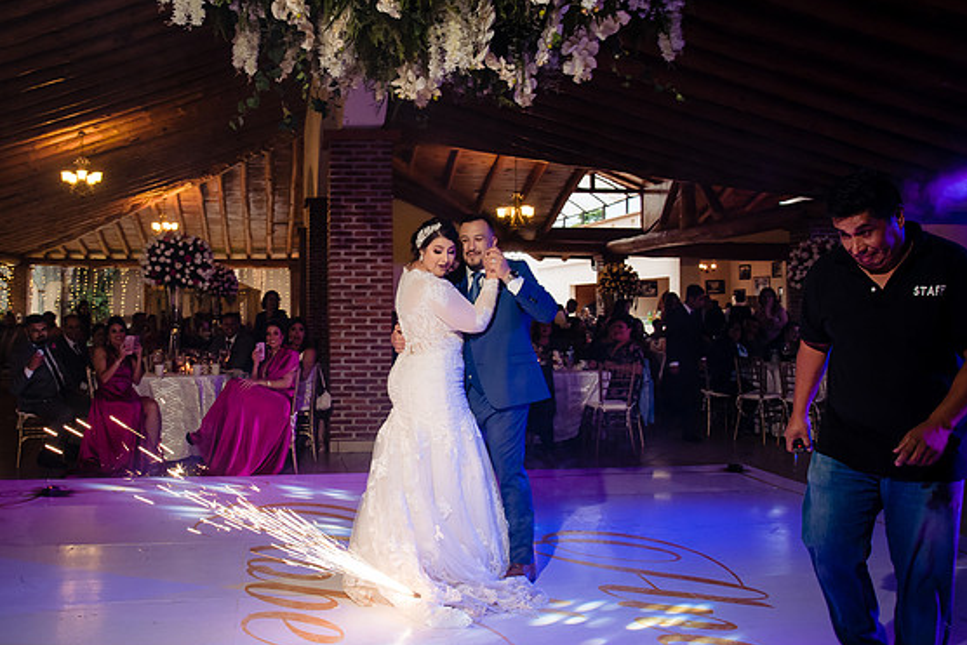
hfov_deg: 55.4
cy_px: 285
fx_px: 913
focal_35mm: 34
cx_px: 390
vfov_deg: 38.9
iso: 2000
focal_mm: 27
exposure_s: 1/125
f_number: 7.1
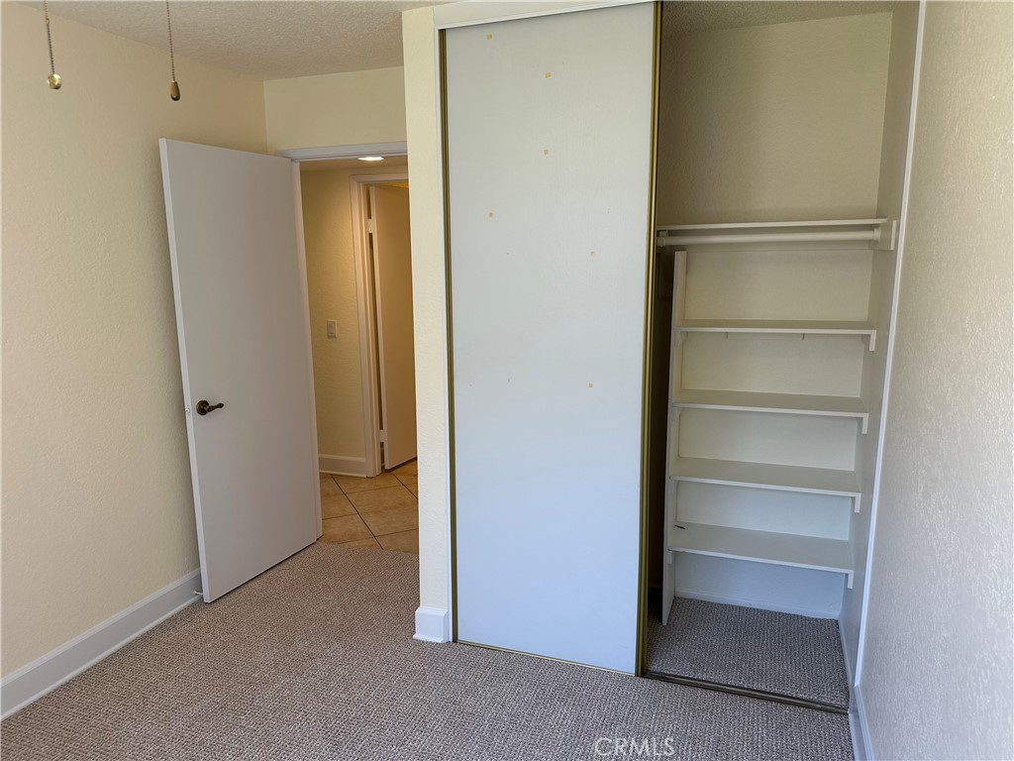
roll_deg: +0.5
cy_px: 380
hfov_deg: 71.6
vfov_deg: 56.8
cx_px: 507
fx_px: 703
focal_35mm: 24
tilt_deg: -10.5
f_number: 1.78
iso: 64
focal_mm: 6.86
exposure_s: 1/120
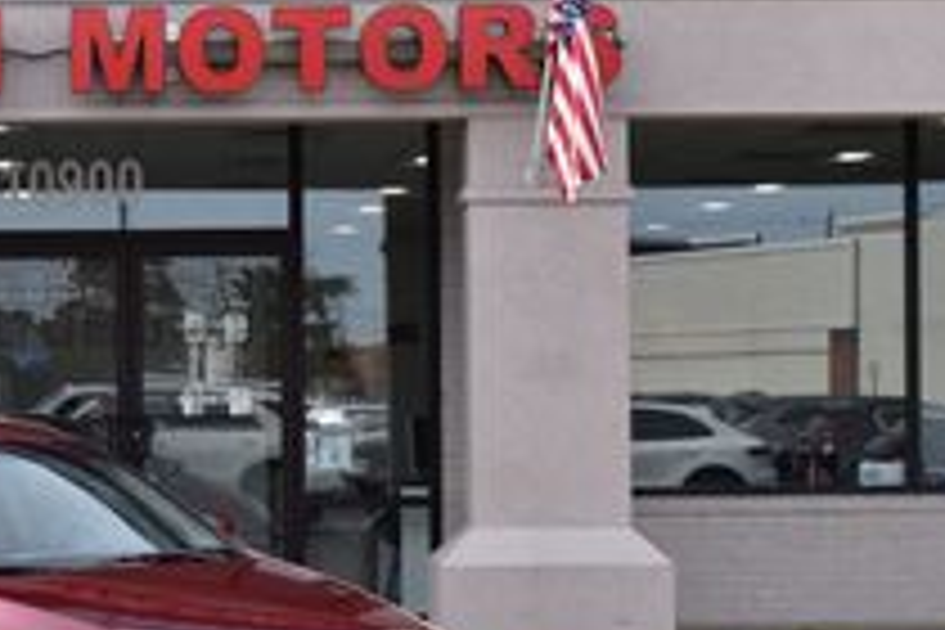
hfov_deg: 20.6
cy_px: 418
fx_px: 2546
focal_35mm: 97
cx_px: 108
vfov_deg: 14.1
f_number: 11
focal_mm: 34
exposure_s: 1/400
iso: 400
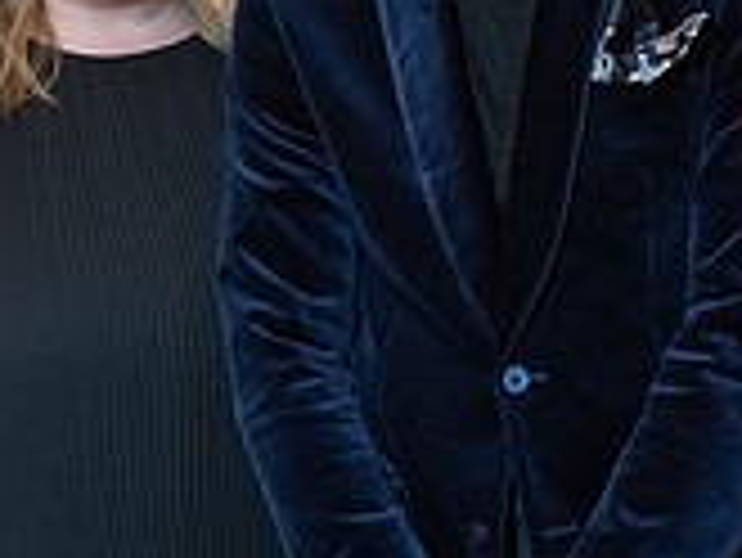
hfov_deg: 16.9
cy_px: 281
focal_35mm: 115
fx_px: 2467
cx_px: 679
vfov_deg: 12.9
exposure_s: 1/60
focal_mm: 24
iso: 1250
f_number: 4
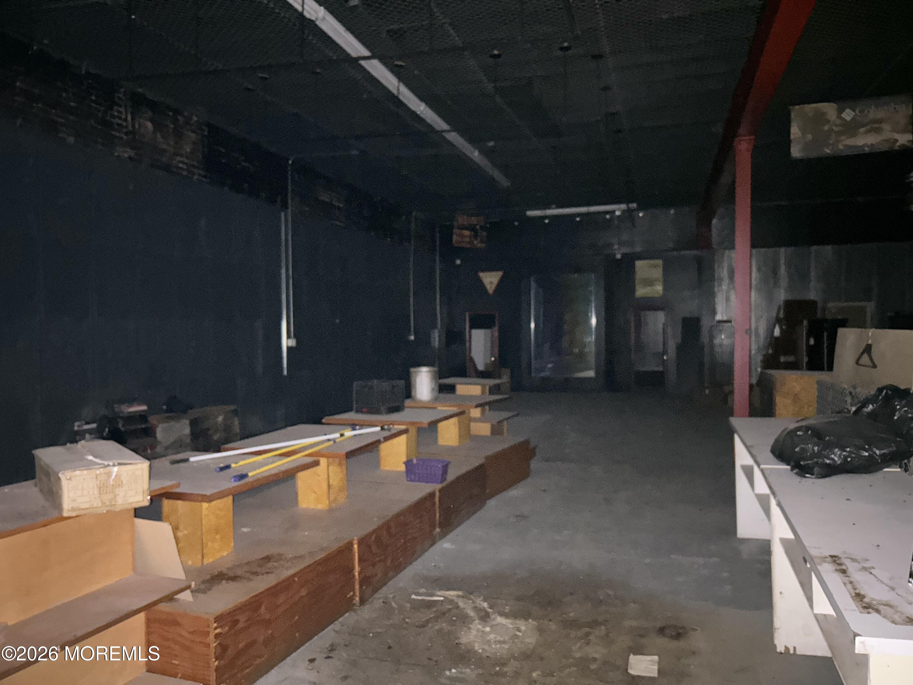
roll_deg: +1.4
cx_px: 456
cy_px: 342
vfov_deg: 53.1
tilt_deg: -1.5
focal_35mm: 26
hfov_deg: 67.3
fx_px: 686
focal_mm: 5.7
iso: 1250
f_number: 1.5
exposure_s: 1/4
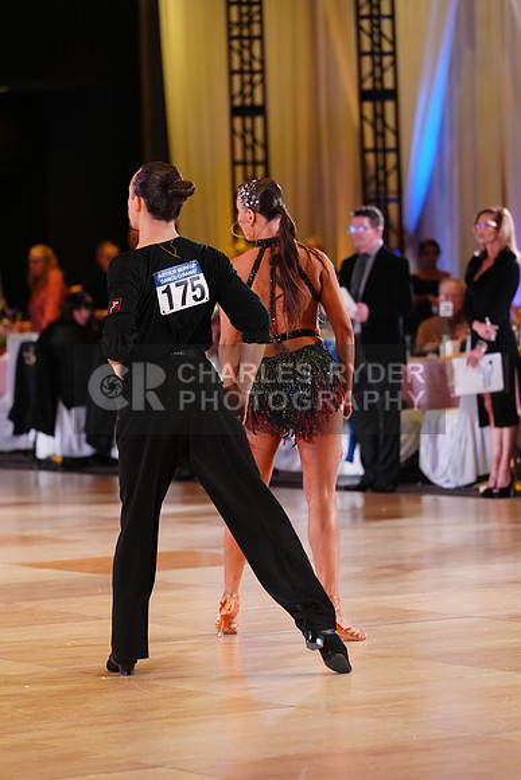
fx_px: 3514
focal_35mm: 162
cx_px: 260
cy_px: 390
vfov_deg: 12.7
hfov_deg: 8.5
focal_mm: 162
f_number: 4
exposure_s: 1/400
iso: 3200
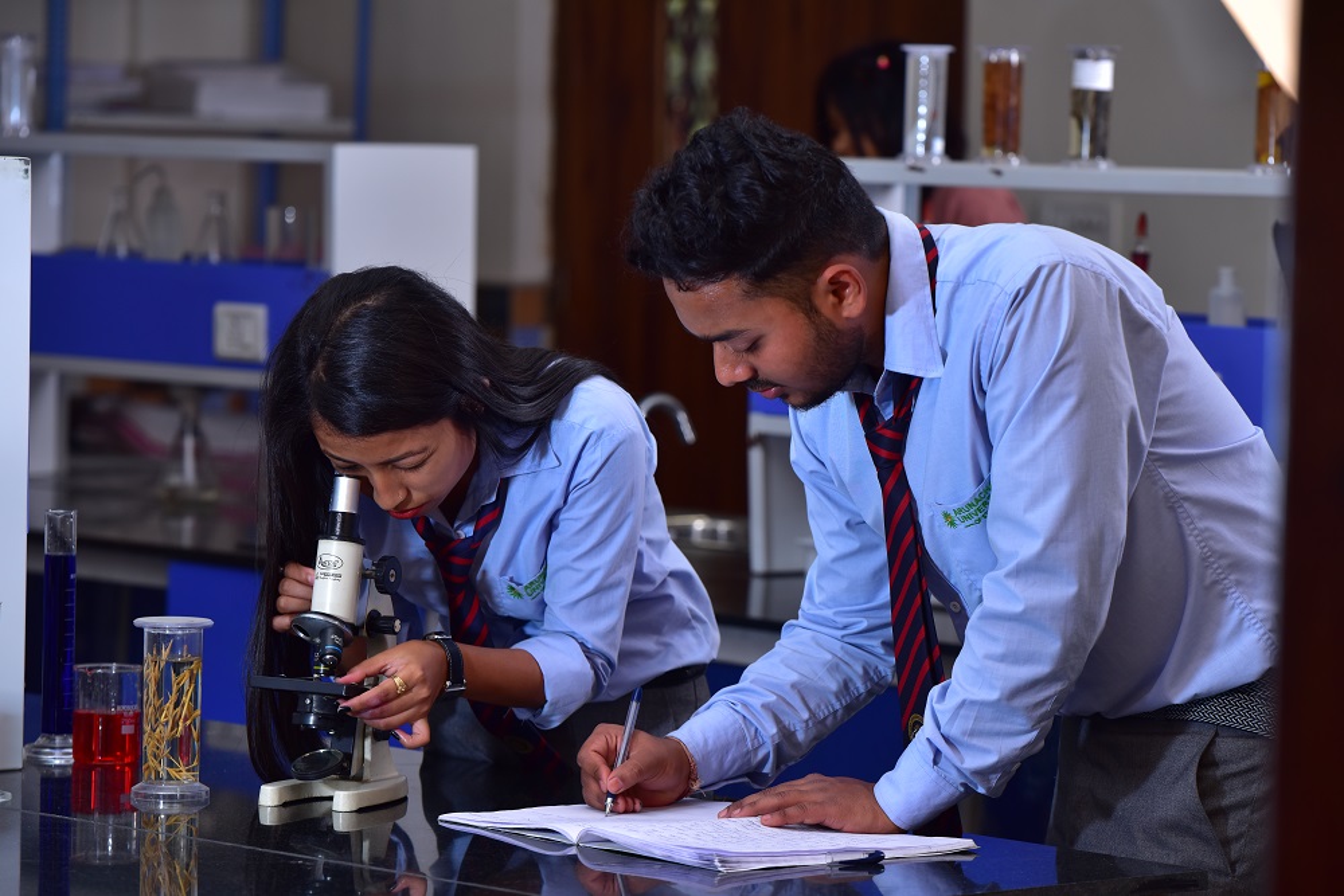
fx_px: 5600
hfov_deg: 13.7
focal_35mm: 150
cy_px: 448
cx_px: 672
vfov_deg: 9.2
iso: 400
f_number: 5.6
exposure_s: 1/200
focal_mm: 150
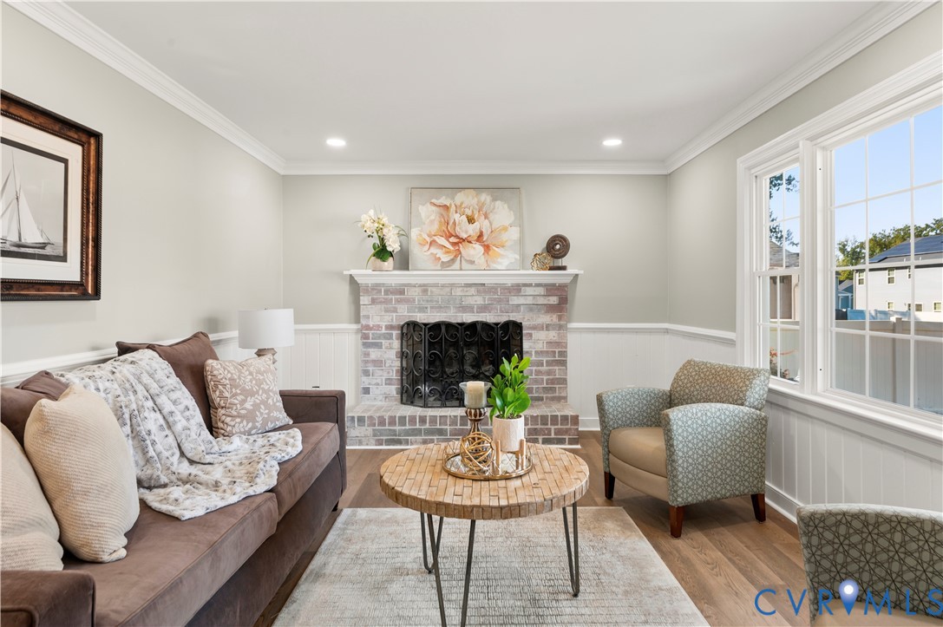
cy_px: 314
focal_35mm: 21
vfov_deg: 59.4
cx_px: 472
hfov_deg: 81.2
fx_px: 550
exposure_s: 1/25
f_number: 9
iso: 1000
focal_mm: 21
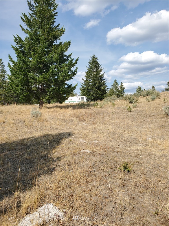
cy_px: 113
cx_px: 84
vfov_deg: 67.3
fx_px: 169
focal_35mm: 26
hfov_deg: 53.1
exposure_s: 1/1369
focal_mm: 4.3
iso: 50
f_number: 2.4
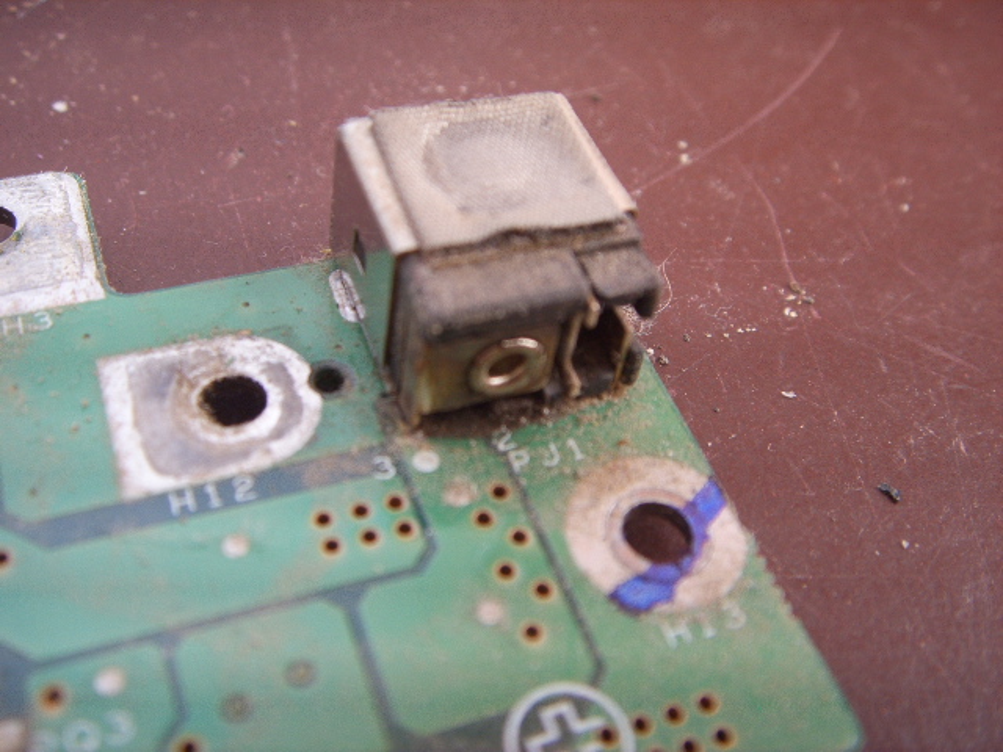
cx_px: 502
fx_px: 1130
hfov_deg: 47.9
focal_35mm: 39
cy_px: 376
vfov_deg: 36.8
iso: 63
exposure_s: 1/15
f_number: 3.5
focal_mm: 6.6
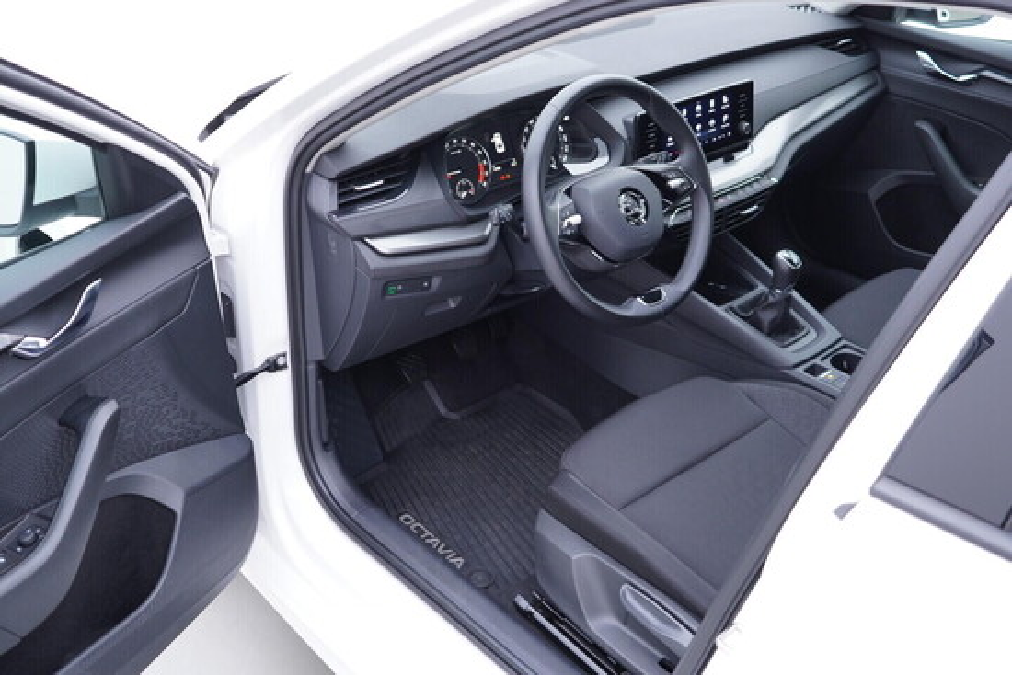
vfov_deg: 36.9
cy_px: 338
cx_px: 506
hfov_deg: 53.1
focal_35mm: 36
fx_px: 1012
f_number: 2.8
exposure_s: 1/40
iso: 200
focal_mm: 24
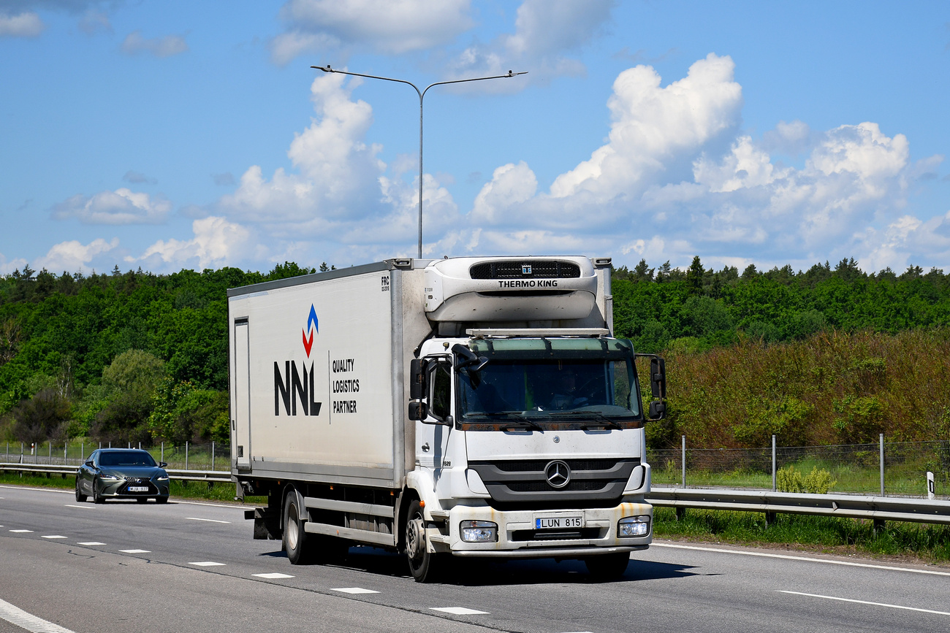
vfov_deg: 16.3
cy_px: 316
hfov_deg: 24.2
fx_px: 2217
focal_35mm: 84
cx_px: 475
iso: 200
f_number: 6.3
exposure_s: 1/1600
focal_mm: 56
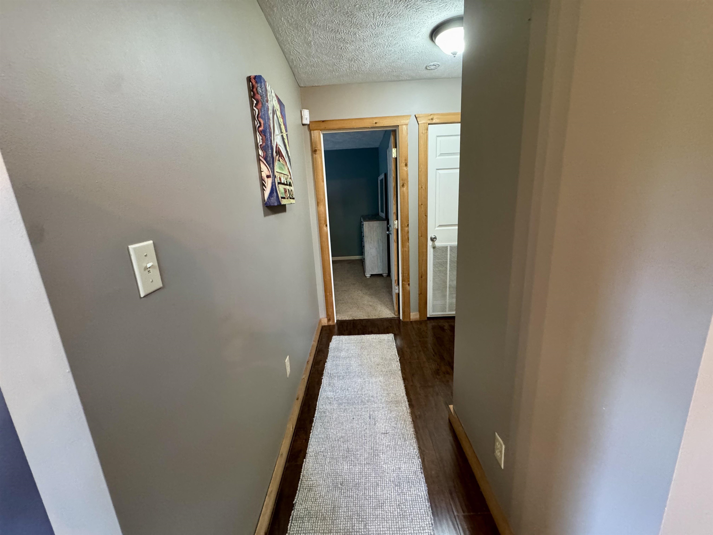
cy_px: 268
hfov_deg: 102.1
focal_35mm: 14
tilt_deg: -13.2
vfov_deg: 85.7
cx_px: 356
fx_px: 288
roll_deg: +2.9
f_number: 2.2
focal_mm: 2.22
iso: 800
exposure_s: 1/60
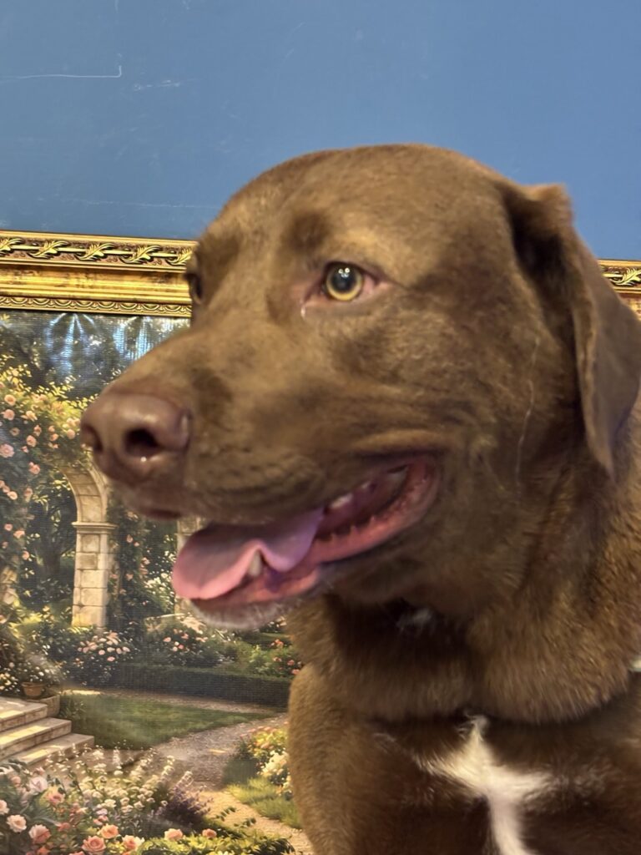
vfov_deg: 36.8
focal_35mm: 52
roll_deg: -1.9
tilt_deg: +3.5
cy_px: 428
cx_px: 320
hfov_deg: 28.0
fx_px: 1284
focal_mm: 5.96
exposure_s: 1/30
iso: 400
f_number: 1.6
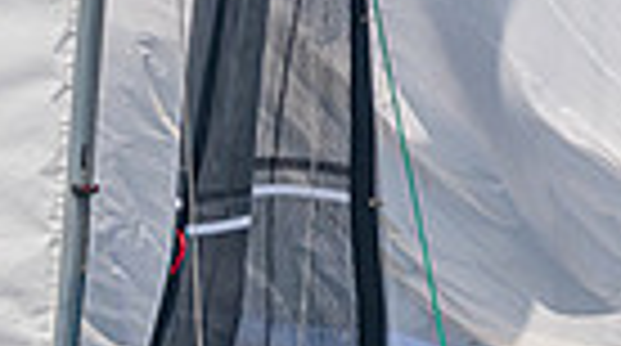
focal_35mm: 1088
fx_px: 17881
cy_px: 684
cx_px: 8
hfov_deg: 2.0
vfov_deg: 1.1
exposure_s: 1/1000
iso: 250
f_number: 6.3
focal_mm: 200
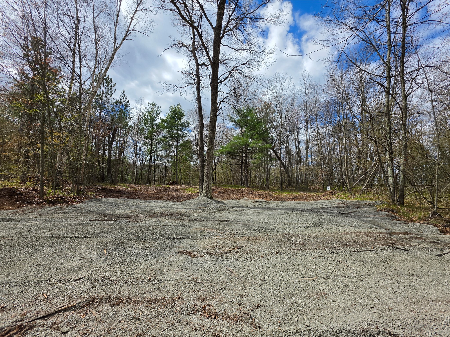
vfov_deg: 89.9
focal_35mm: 13
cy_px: 168
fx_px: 169
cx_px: 225
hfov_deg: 106.2
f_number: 1.9
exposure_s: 1/2077
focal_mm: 2.2
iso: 32
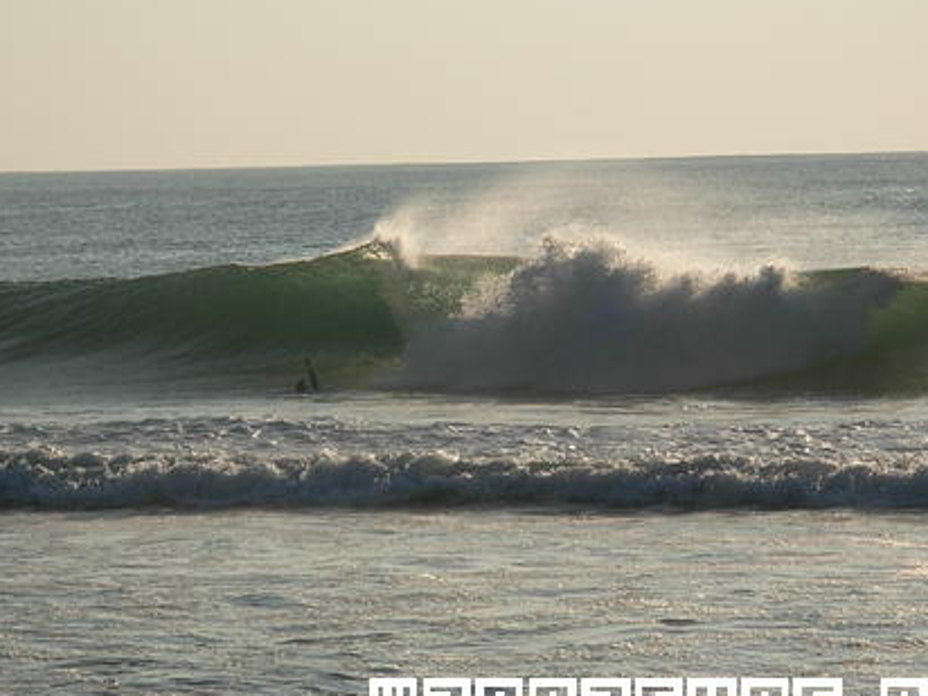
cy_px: 291
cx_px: 452
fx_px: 6783
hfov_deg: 7.8
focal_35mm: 253
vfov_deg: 5.9
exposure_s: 1/627
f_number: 8.4
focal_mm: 31.4
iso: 79
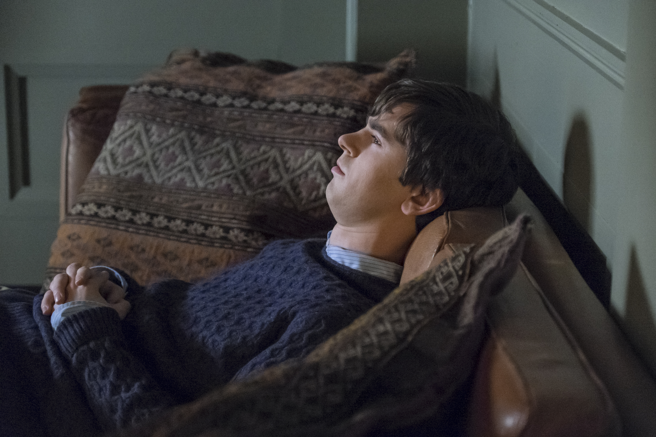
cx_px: 328
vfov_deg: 16.5
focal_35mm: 83
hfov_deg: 24.5
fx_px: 1512
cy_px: 218
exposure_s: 1/125
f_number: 2.8
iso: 6400
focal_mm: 55
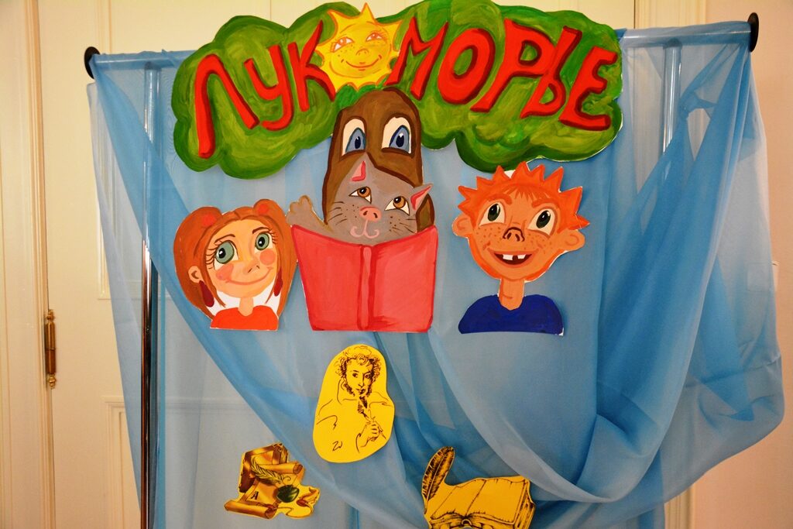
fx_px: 727
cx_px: 396
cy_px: 264
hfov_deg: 57.2
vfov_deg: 40.0
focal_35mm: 33
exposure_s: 1/80
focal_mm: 22
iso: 3200
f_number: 4.5
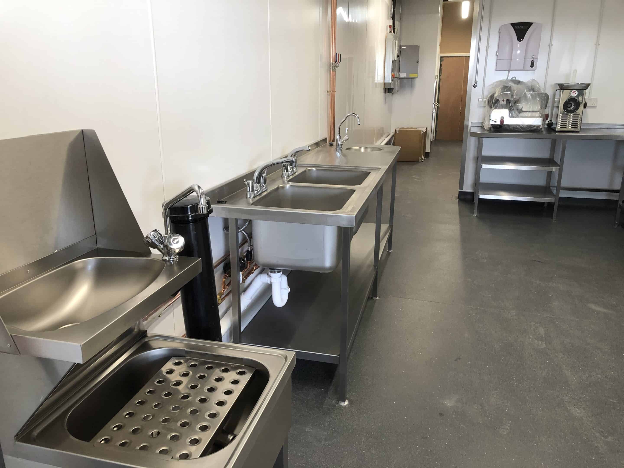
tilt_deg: -17.1
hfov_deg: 63.4
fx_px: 505
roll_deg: -0.4
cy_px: 234
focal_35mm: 28
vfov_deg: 49.7
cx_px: 312
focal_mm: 3.99
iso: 32
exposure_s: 1/33
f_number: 1.8
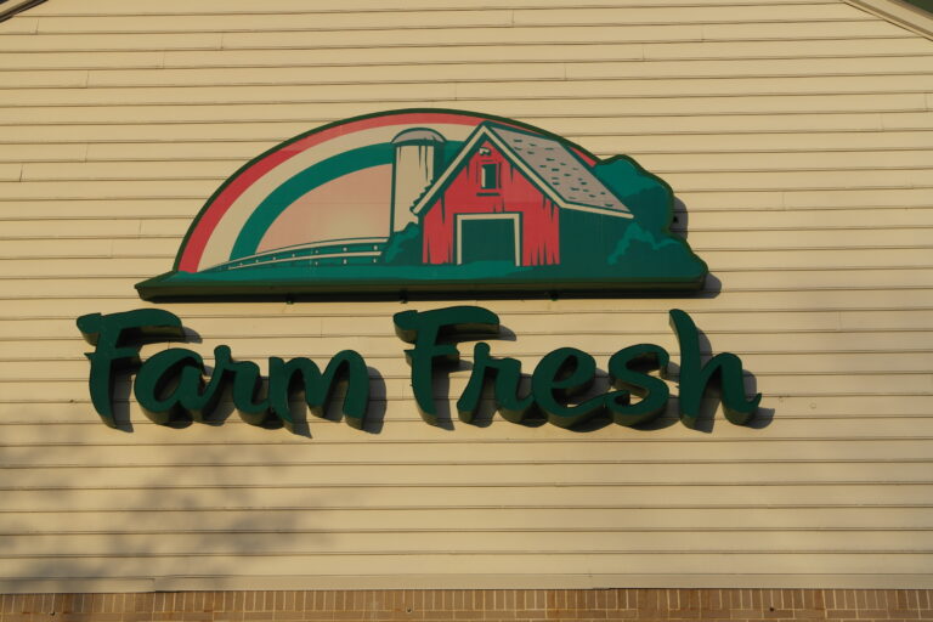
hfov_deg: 26.3
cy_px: 311
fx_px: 1995
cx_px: 466
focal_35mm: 77
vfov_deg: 17.7
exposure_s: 1/400
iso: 100
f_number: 9
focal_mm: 50
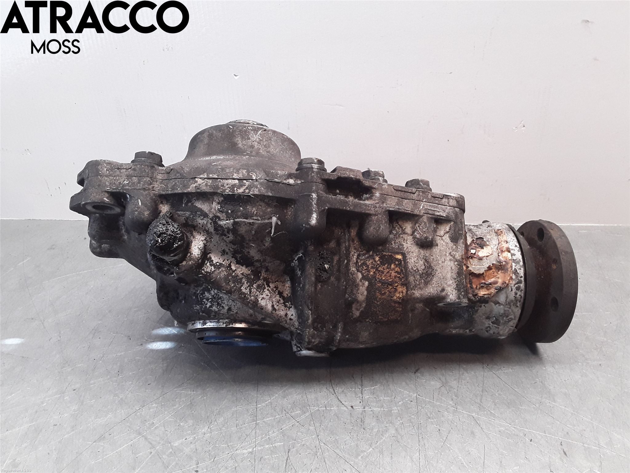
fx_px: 510
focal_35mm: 28
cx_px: 315
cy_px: 236
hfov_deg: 63.4
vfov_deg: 49.7
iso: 100
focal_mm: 2.91
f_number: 1.9
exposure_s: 1/100
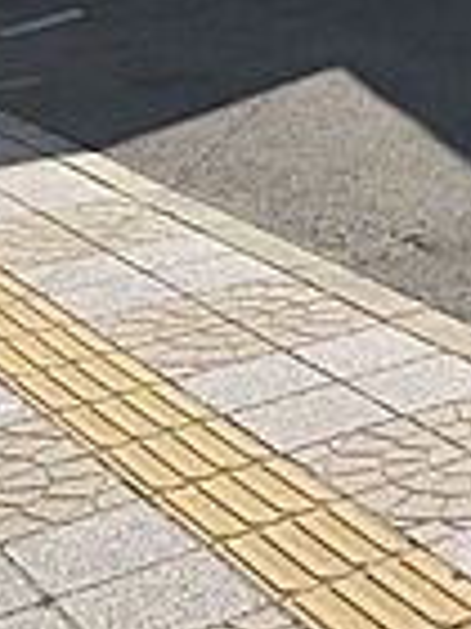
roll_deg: -1.6
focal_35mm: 96
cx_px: 704
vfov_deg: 17.9
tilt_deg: +5.1
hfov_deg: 14.4
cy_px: -364
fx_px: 1742
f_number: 1.8
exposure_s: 1/2000
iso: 20
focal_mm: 3.99
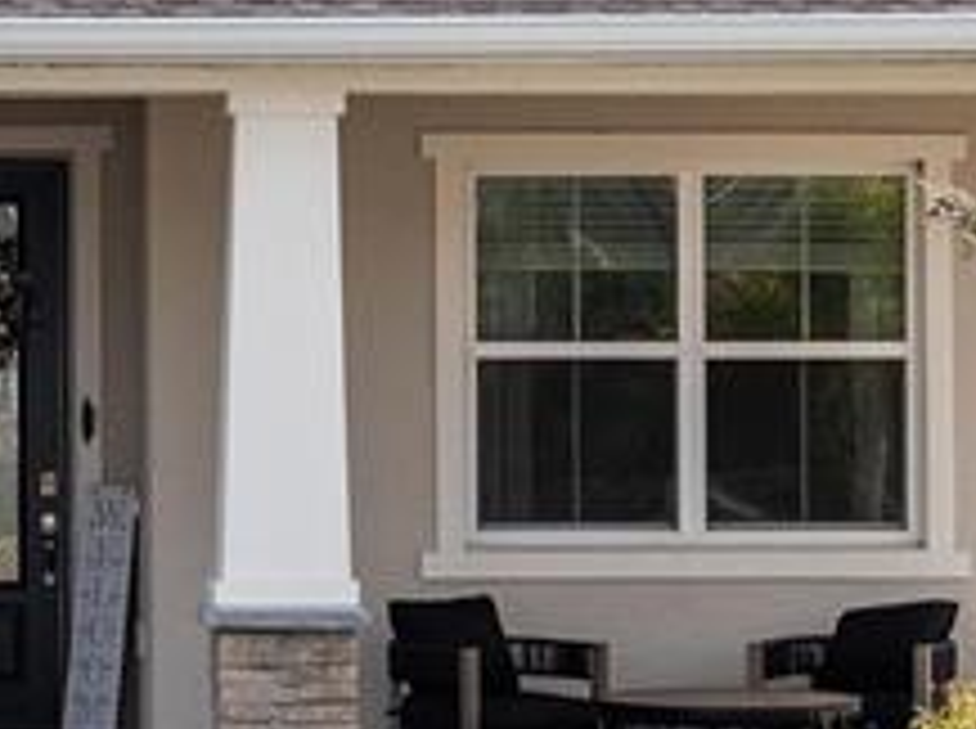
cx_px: -162
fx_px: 5855
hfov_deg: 9.4
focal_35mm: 208
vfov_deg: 7.1
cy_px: 207
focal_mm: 22
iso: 200
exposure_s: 1/800
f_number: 4.5
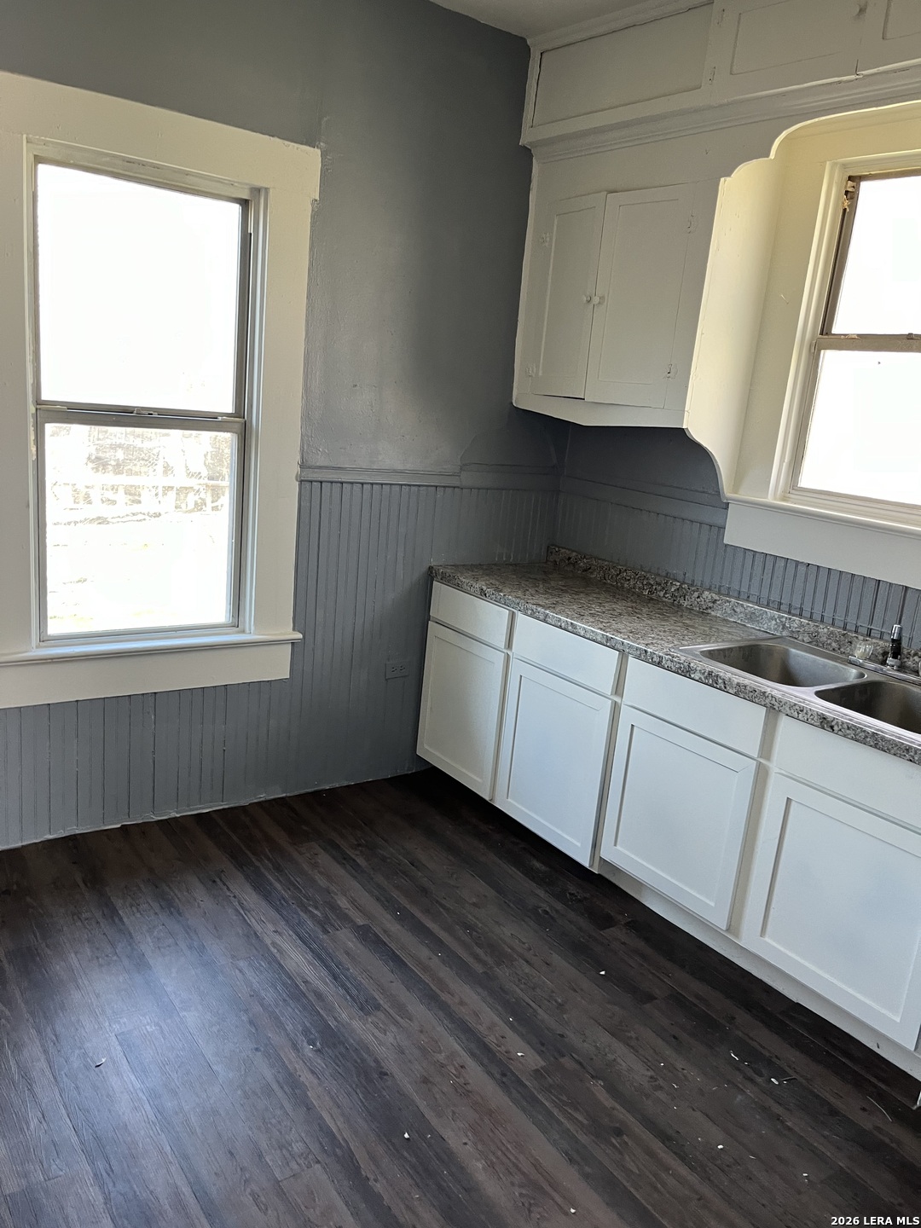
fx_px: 922
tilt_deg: -11.8
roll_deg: -5.7
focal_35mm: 26
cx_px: 460
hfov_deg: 53.1
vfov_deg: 67.3
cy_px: 614
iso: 125
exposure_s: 1/61
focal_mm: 5.1
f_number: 1.6
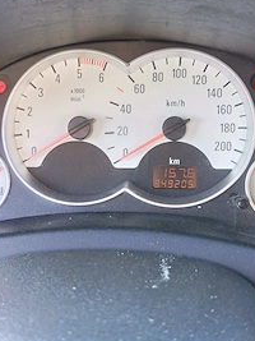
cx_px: 133
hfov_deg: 30.2
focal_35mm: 48
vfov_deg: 39.7
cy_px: 176
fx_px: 472
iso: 396
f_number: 1.75
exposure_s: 1/50
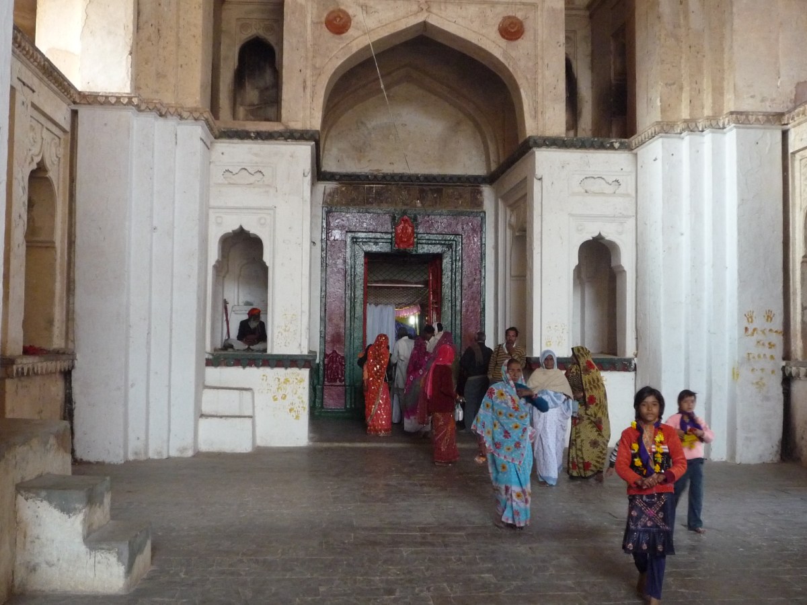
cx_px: 404
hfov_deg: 43.9
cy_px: 302
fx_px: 1002
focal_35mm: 43
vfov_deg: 33.6
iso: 400
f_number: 3.8
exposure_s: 1/40
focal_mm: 6.3
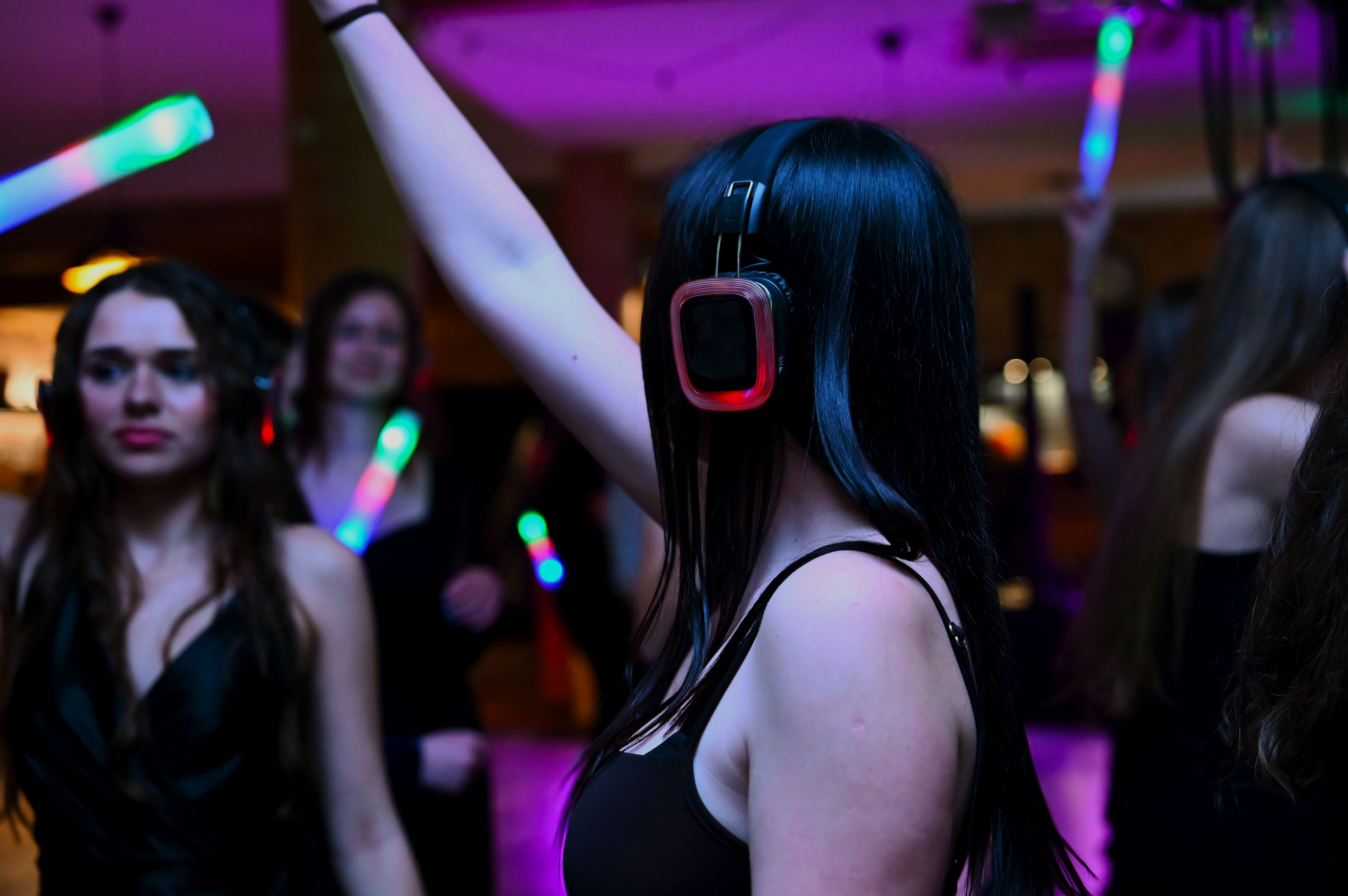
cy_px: 448
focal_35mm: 47
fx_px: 1759
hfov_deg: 41.9
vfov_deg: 28.6
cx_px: 674
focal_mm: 47
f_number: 2.8
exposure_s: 1/250
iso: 6400
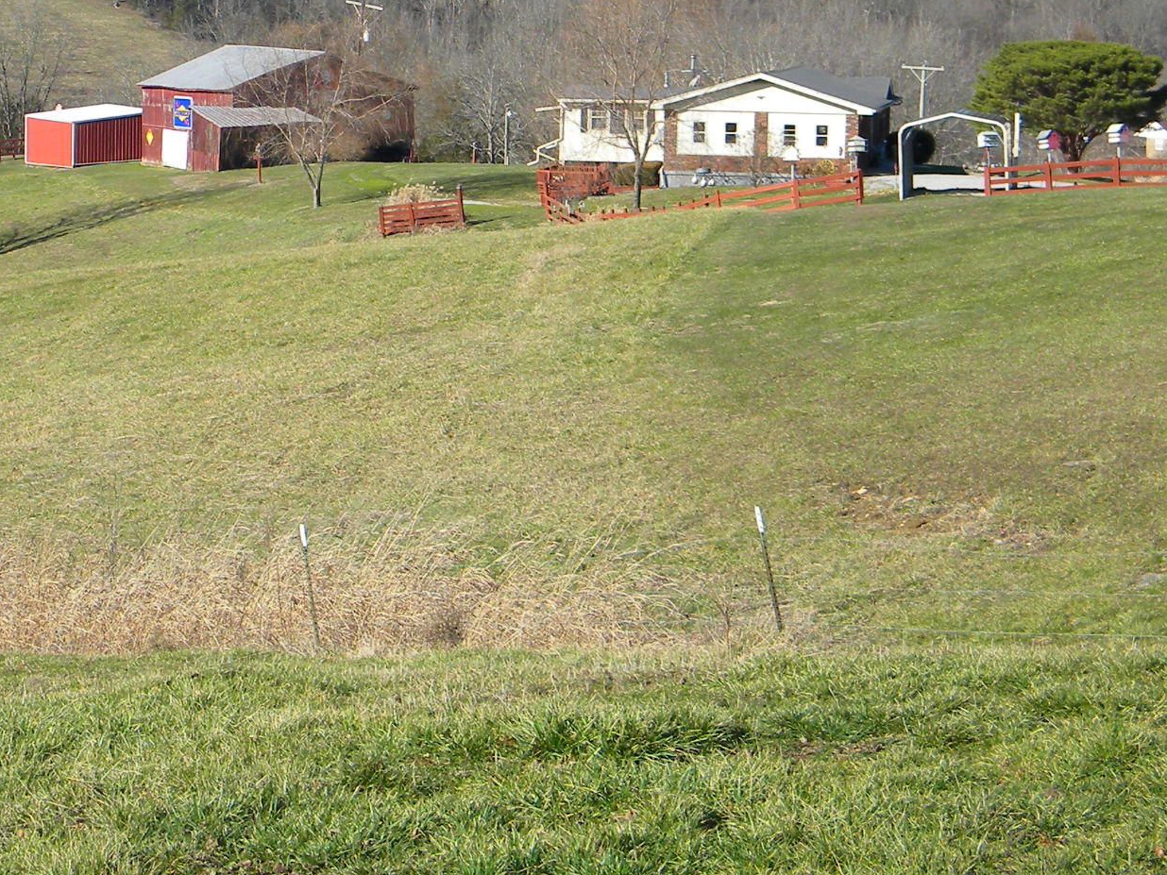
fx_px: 2899
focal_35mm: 86
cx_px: 240
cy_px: 126
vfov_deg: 17.0
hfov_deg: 22.5
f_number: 3.8
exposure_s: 1/629
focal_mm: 7.3
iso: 80
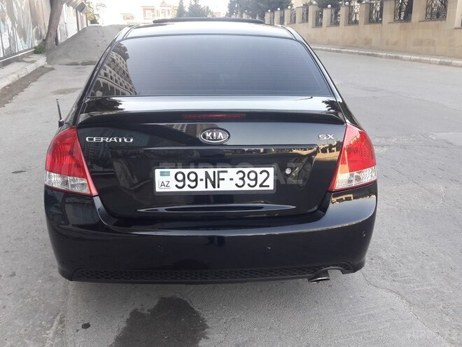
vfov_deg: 49.7
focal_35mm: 28
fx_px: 374
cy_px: 174
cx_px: 231
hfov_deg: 63.4
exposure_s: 1/100
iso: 50
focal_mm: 3.7
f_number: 1.9
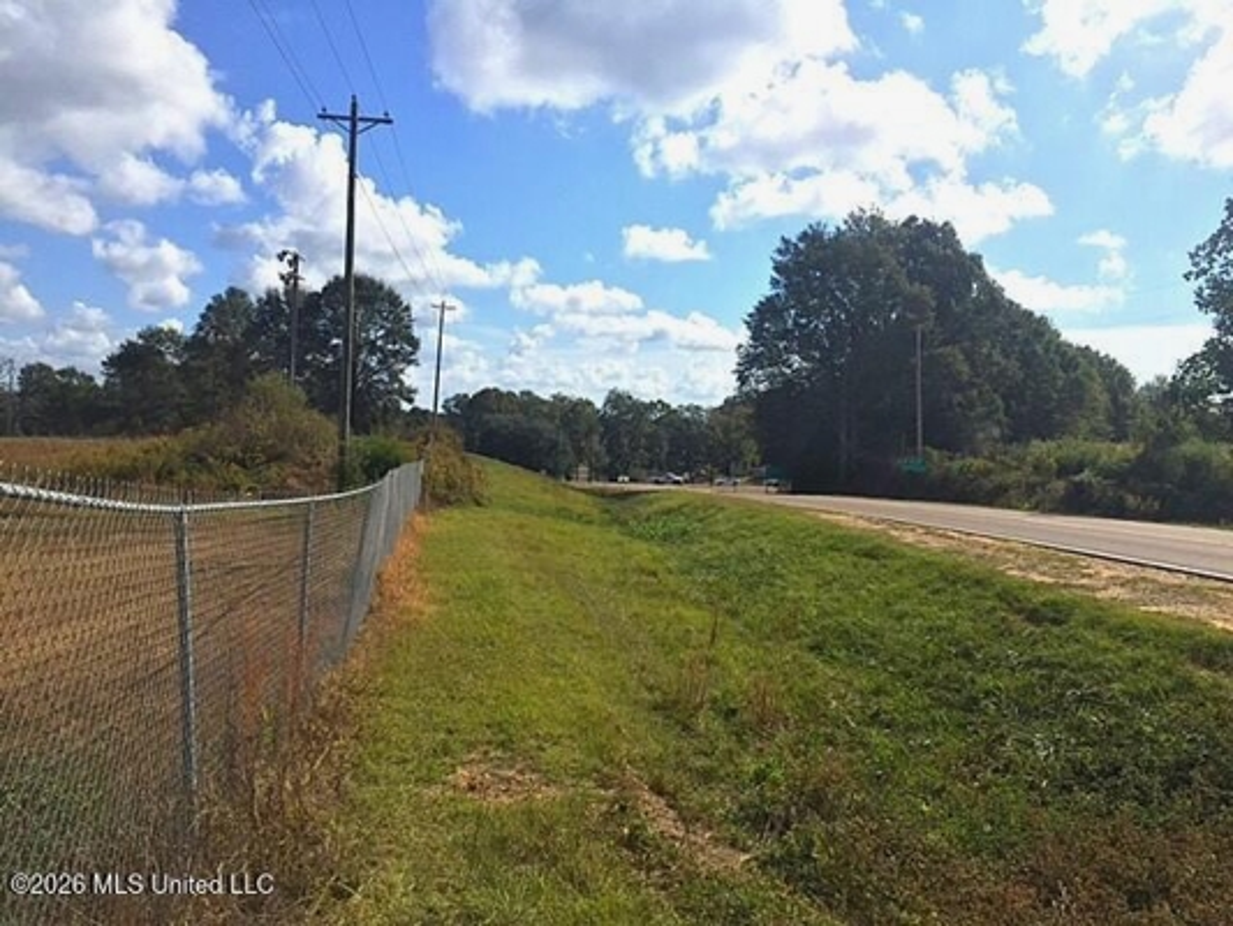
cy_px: 463
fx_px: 1033
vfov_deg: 48.2
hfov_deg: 61.6
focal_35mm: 29
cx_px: 616
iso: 32
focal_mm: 4.15
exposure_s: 1/3968
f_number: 2.2
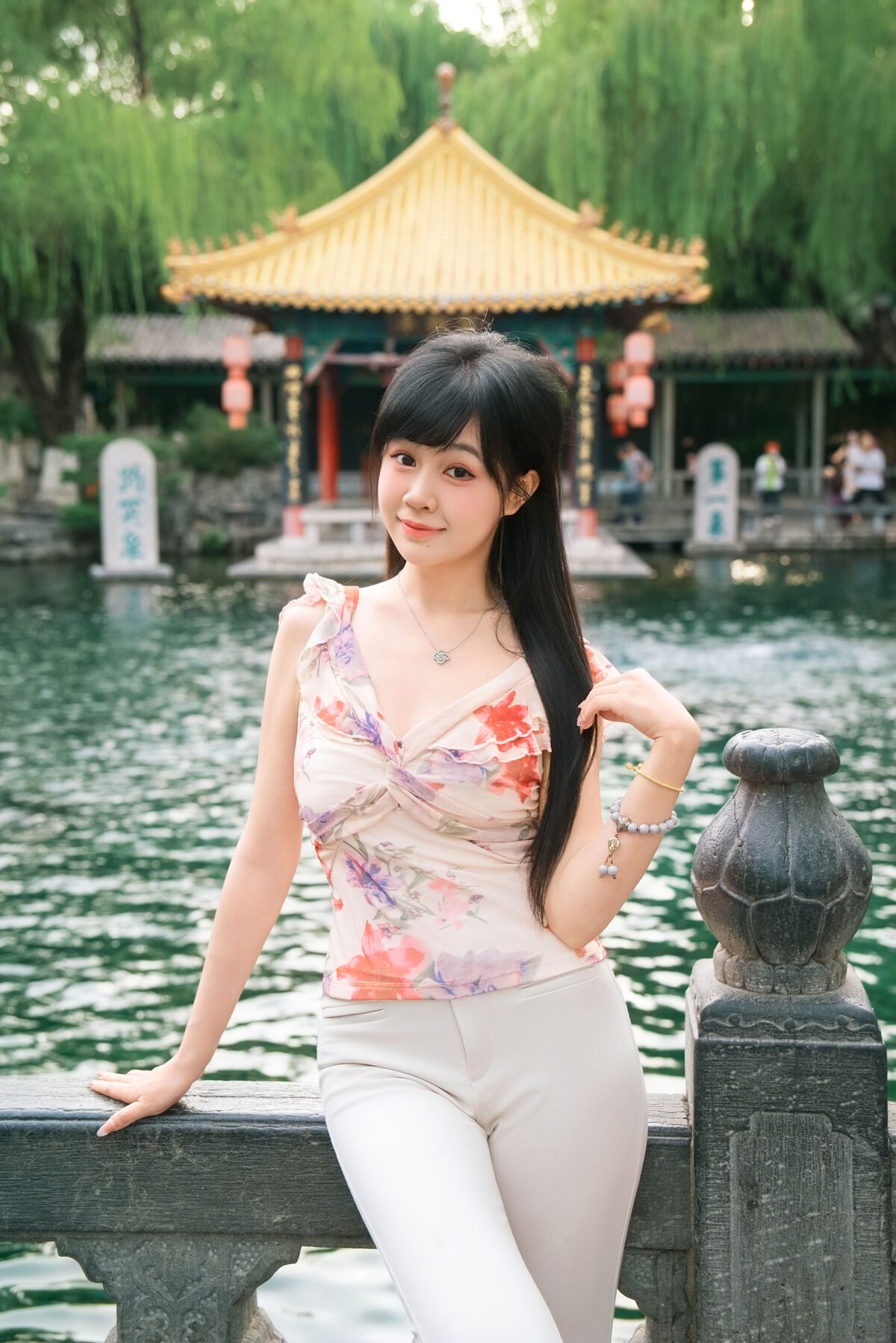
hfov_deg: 29.3
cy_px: 672
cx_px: 448
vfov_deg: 42.7
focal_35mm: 46
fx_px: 1716
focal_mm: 46
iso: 320
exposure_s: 1/125
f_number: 4
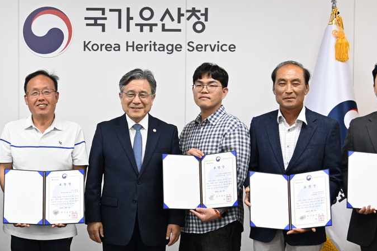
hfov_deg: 27.4
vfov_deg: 18.6
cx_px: 100
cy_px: 158
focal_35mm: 73
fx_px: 764
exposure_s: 1/200
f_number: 6.3
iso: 4000
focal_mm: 35
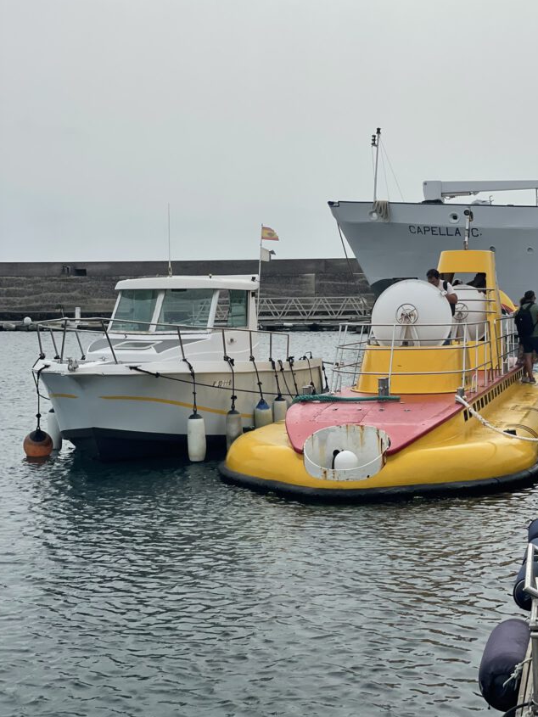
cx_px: 319
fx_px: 1305
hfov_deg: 23.3
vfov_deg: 30.7
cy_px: 358
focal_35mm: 63
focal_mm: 6
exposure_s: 1/3690
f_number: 2
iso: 25
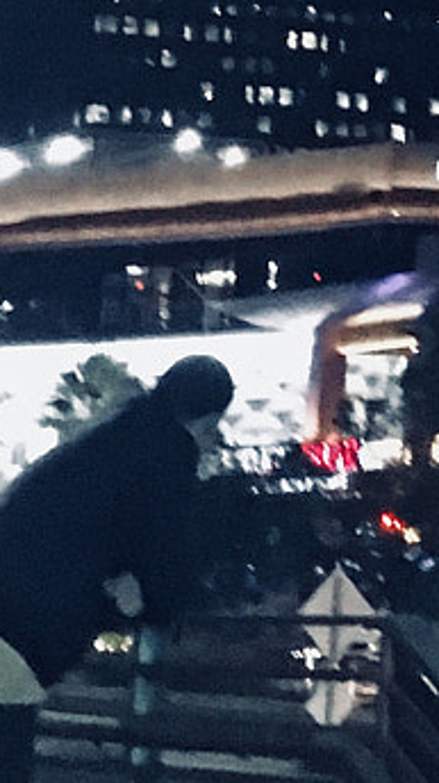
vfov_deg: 13.1
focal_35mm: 147
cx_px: 1008
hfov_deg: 7.7
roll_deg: +2.6
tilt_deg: +20.5
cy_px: -665
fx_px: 3048
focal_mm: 4.15
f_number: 2.2
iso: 1000
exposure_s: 1/15
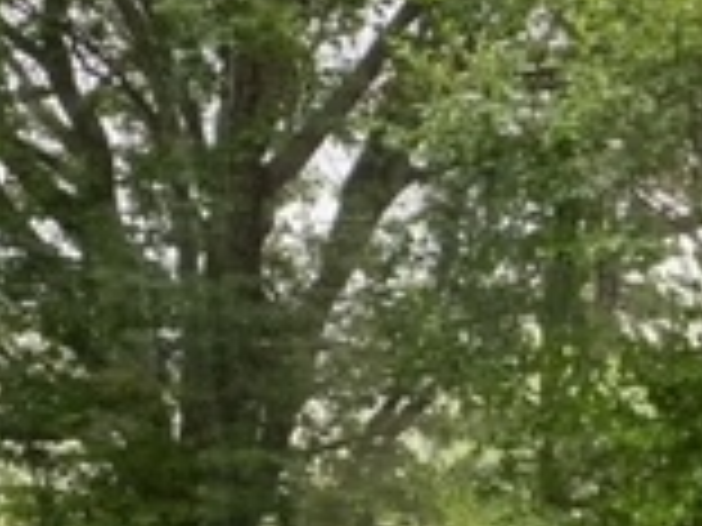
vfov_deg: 13.1
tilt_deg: -10.1
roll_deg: +1.9
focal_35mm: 107
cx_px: 927
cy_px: 791
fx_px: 2170
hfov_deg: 17.2
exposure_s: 1/122
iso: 40
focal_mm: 4.25
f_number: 1.8
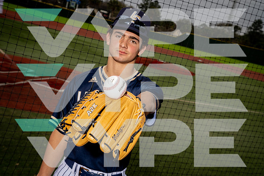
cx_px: 132
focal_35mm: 56
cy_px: 88
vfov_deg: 24.2
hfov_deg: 35.6
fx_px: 411
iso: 320
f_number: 8
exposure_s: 1/250
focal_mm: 56
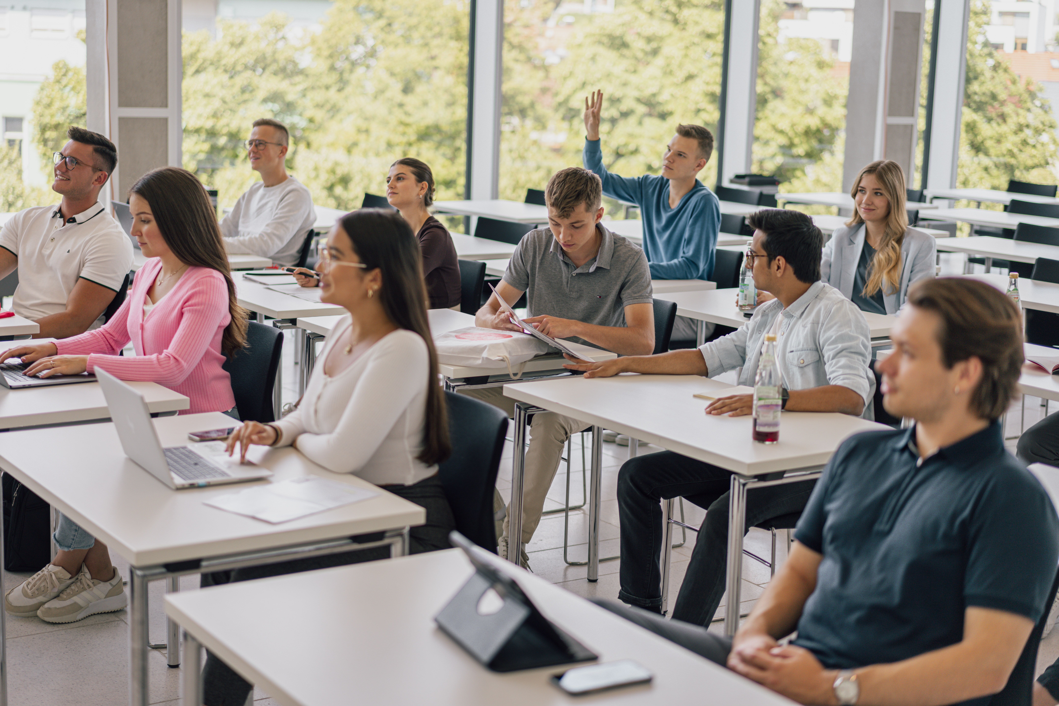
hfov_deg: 36.2
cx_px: 530
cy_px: 353
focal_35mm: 55
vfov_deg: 24.6
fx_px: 1618
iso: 100
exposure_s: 1/400
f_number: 2
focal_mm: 55
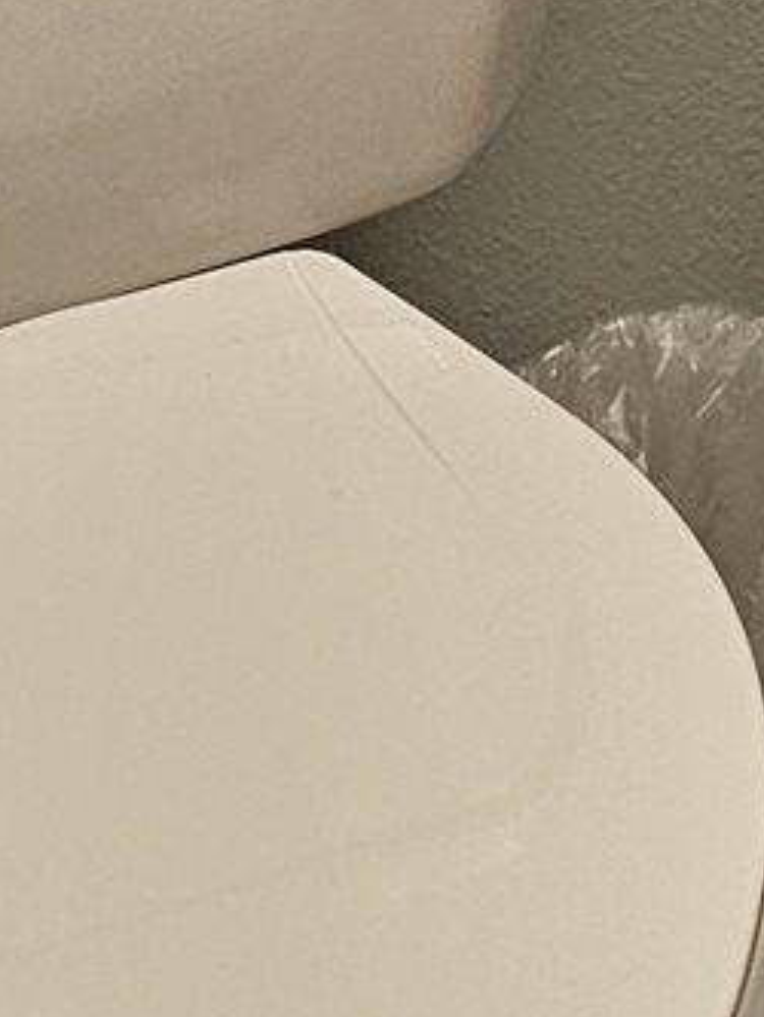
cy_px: -1289
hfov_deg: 8.5
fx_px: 4676
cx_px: 1873
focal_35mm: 159
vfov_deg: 10.8
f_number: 1.7
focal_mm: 6.3
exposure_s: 1/120
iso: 125
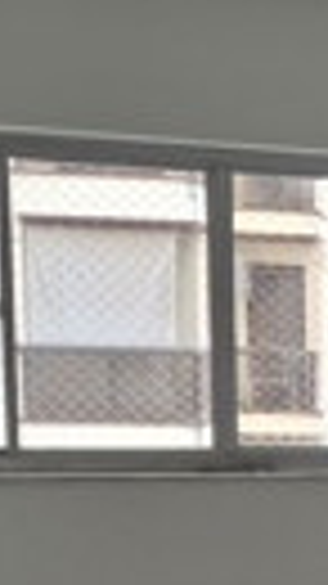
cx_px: 647
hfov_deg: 11.0
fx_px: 1548
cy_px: 547
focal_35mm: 100
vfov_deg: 20.8
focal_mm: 5.4
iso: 40
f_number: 1.8
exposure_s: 1/180
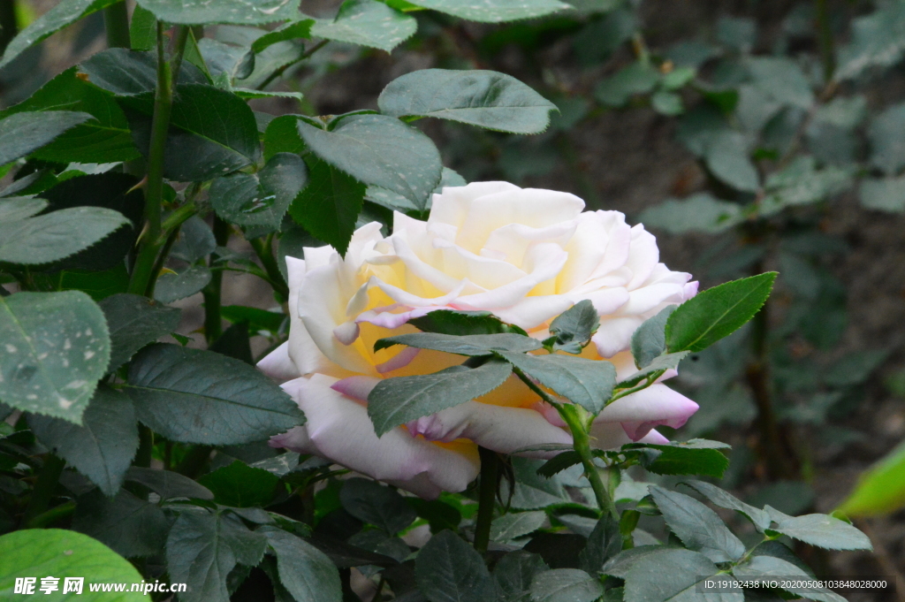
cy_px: 301
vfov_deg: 3.1
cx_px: 452
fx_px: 11303
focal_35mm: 450
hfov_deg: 4.6
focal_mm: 300
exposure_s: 1/250
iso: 3200
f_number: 32
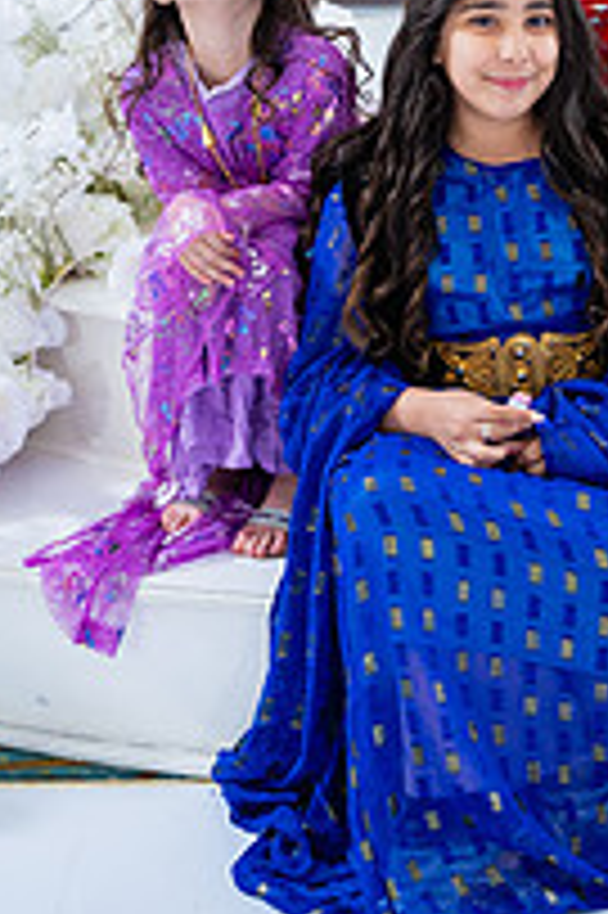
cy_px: 5
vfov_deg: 21.2
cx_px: 545
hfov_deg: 14.5
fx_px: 2360
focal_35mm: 93
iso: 800
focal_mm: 42
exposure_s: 1/160
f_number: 3.2
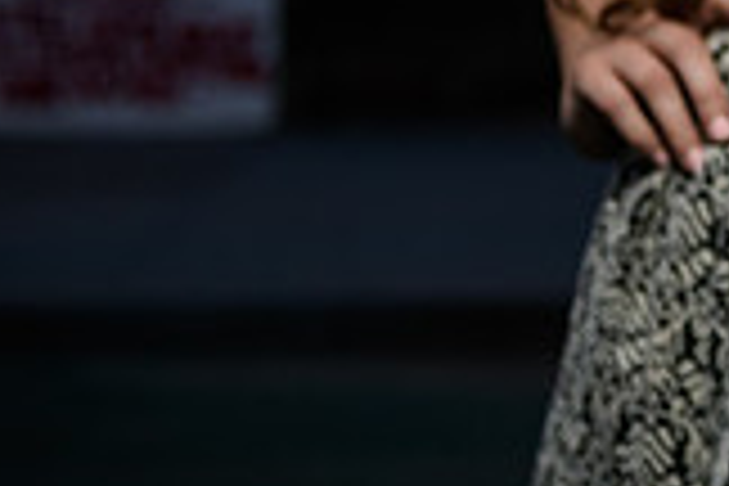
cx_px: 1233
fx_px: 3483
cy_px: -308
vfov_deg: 7.8
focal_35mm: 172
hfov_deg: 11.3
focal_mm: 48
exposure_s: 1/200
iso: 400
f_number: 3.2
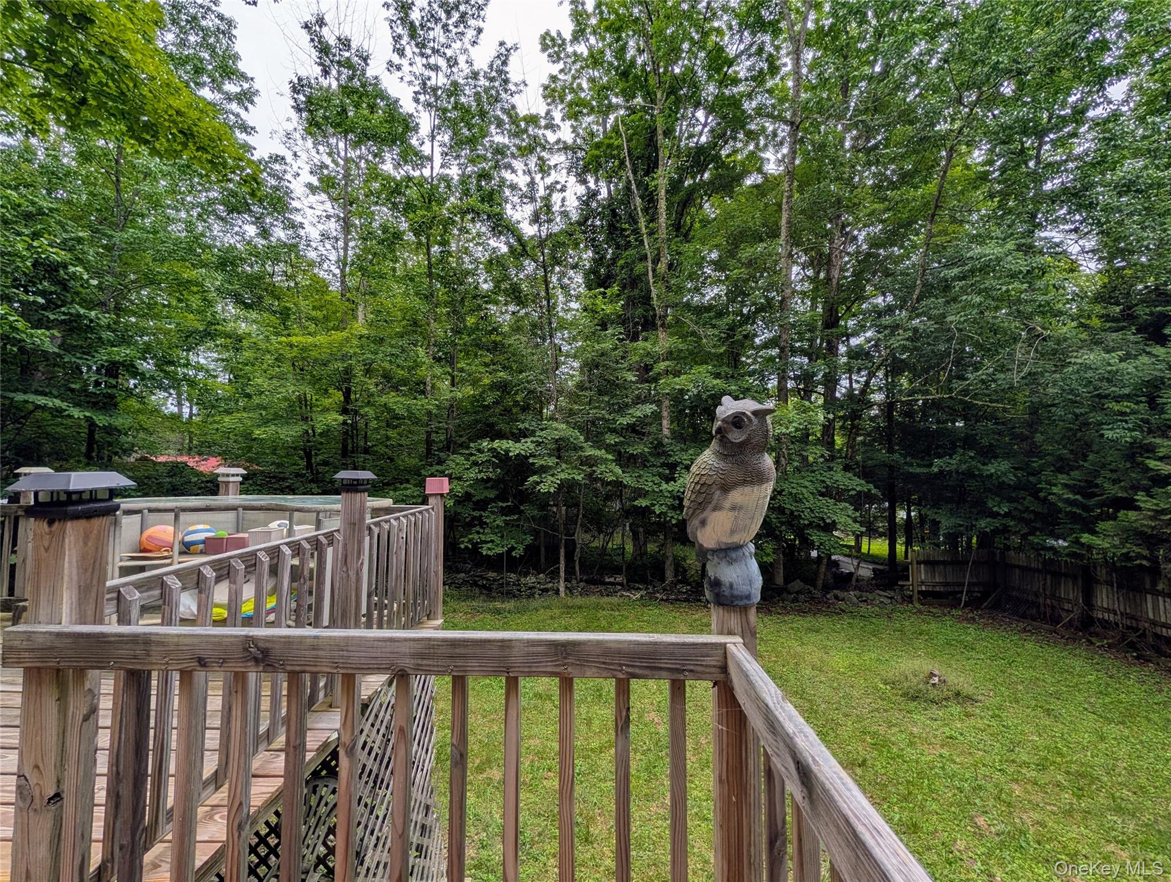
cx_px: 586
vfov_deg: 94.6
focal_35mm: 12
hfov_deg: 110.5
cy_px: 441
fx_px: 407
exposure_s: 1/1541
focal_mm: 2.02
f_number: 1.7
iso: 43
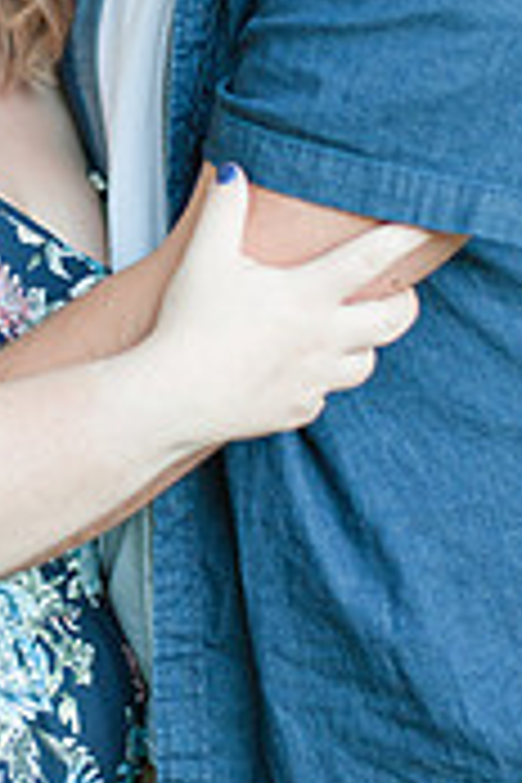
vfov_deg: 15.6
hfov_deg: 10.5
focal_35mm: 129
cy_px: 27
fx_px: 2806
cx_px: 2
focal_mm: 50
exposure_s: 1/500
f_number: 1.8
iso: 640
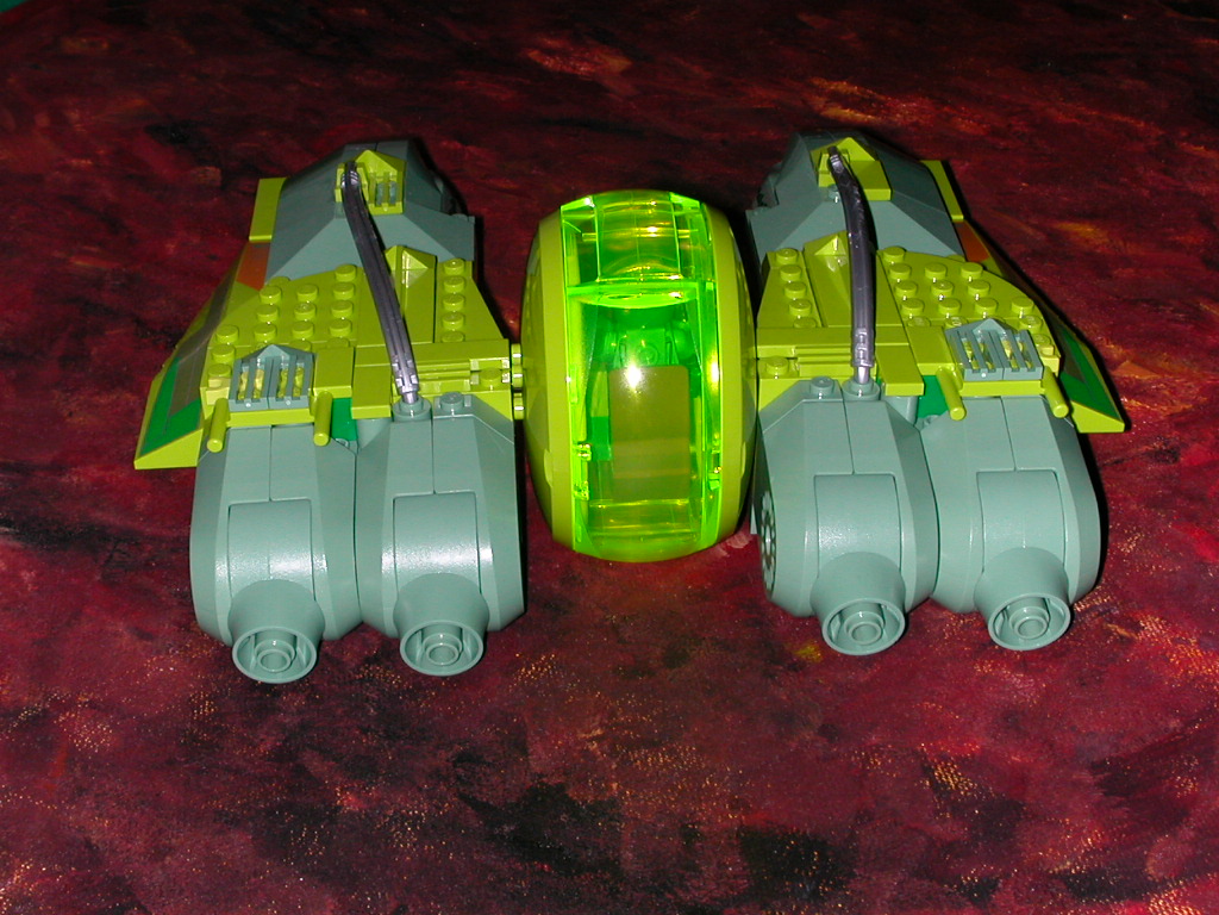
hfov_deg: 30.3
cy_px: 458
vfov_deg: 22.9
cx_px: 610
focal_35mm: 64
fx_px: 2254
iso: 100
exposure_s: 1/59.9
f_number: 5.9
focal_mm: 9.7
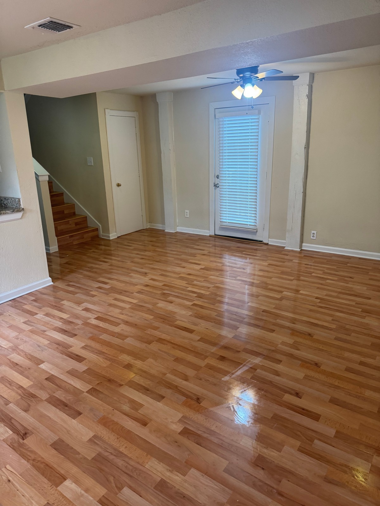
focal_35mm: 24
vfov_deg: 71.6
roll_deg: +2.2
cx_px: 190
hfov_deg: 56.8
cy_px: 253
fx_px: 351
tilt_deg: -15.4
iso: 200
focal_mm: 6.76
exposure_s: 1/120
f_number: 1.78
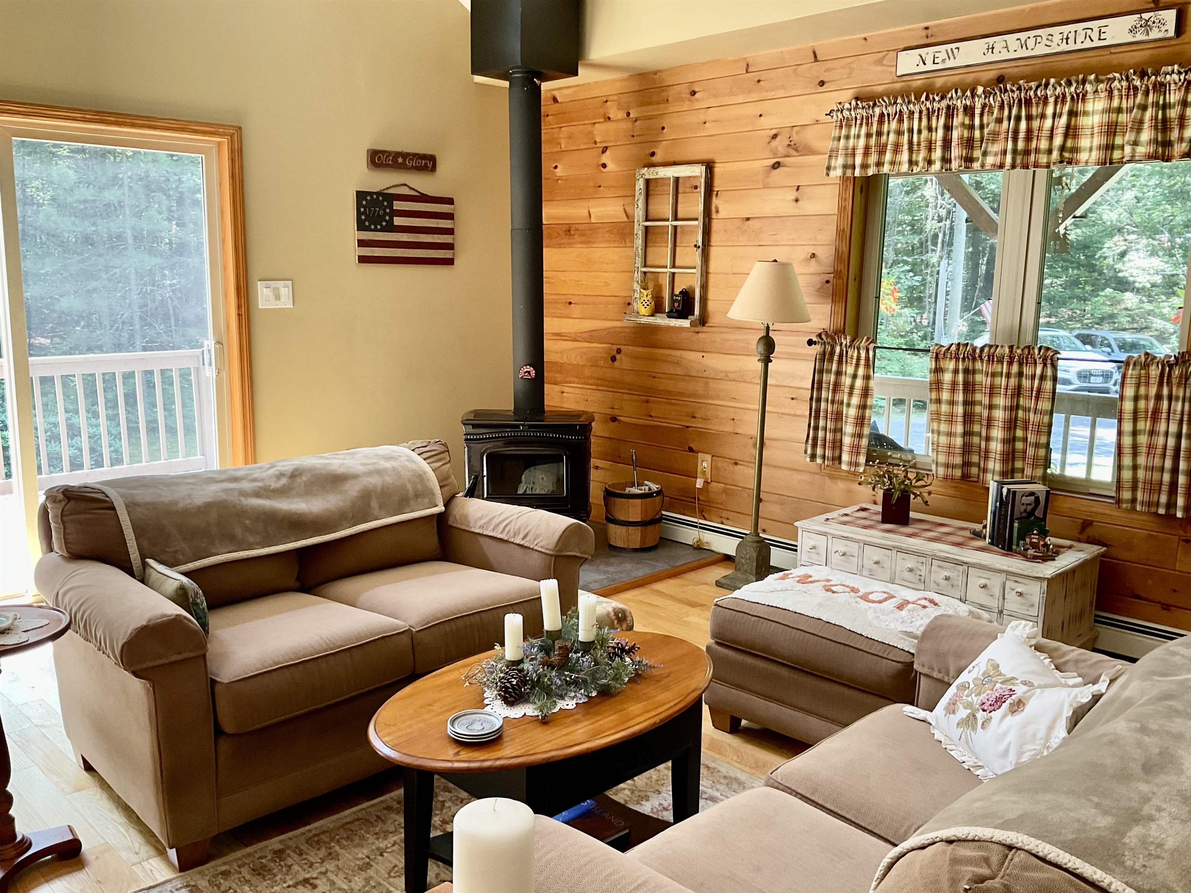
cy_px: 446
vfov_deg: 48.2
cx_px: 596
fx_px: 998
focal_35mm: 29
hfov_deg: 61.7
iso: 80
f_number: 1.8
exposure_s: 1/60
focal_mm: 3
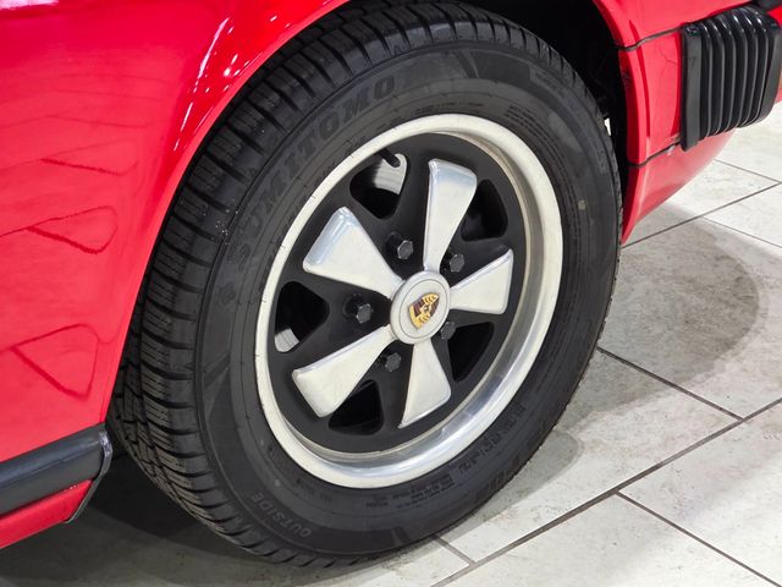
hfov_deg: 28.2
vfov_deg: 21.3
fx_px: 1559
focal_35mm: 69
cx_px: 391
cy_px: 294
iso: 250
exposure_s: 1/60
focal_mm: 7.9
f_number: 2.4
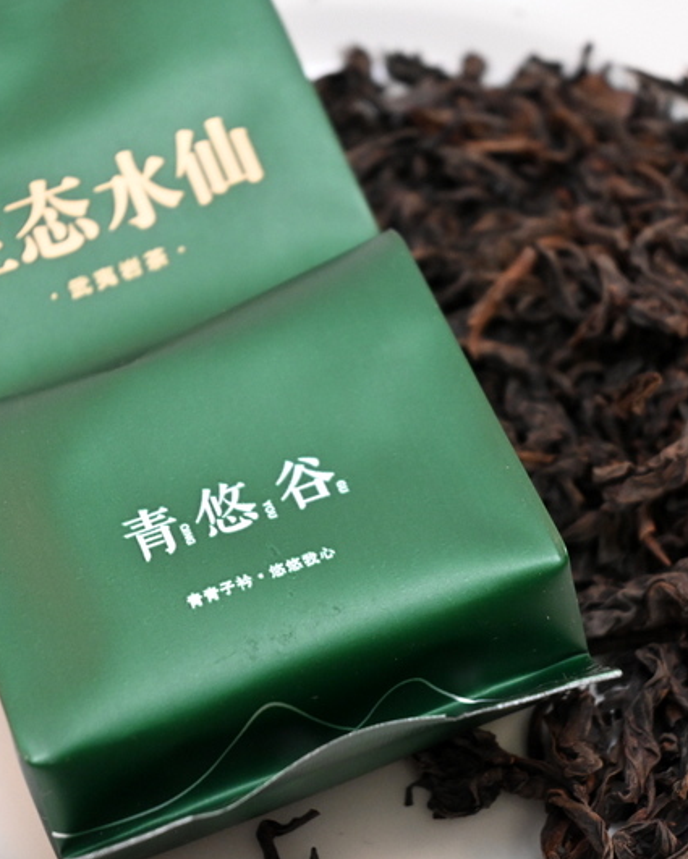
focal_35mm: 106
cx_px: 406
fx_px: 2697
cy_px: 429
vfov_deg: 18.1
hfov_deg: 14.5
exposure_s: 1/125
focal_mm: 50
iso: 1800
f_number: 6.3
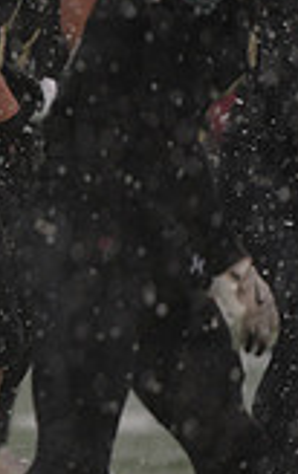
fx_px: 13985
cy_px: 123
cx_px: -532
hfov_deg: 1.2
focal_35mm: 1080
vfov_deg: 1.9
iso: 320
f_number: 2.8
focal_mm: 300
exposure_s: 1/2000
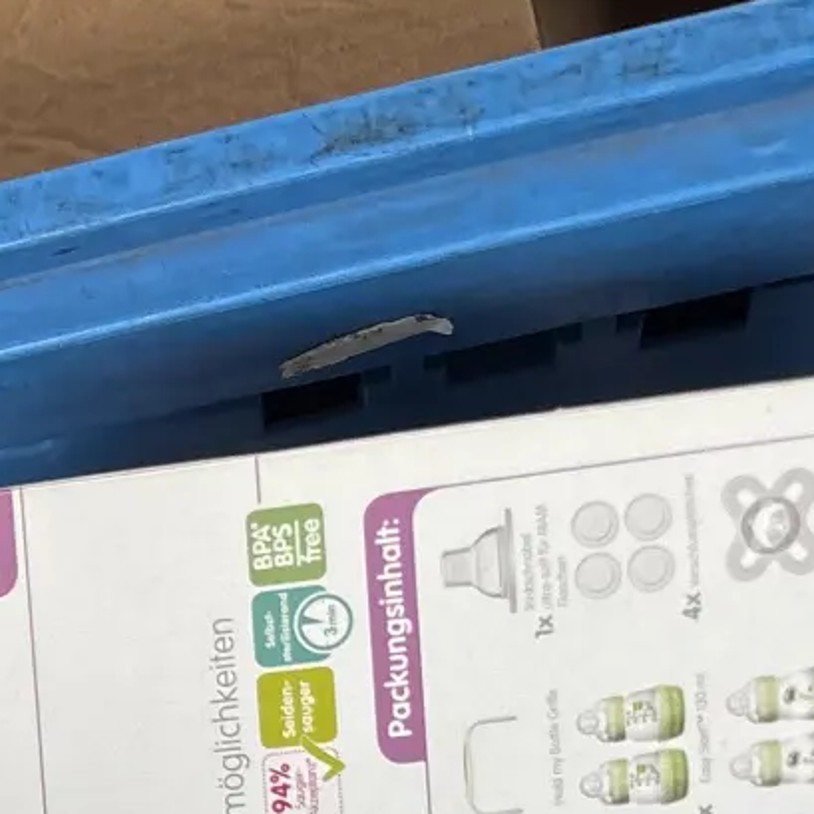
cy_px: 1670
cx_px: -454
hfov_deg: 14.8
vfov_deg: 13.6
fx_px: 2873
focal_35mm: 108
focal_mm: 5.96
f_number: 1.6
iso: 50
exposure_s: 1/121
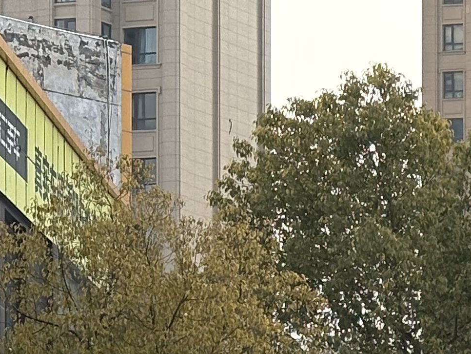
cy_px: 736
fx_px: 2953
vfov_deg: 6.6
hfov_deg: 8.7
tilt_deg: -1.6
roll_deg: +0.1
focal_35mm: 217
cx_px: 911
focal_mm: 5.96
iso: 40
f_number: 1.6
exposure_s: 1/2141
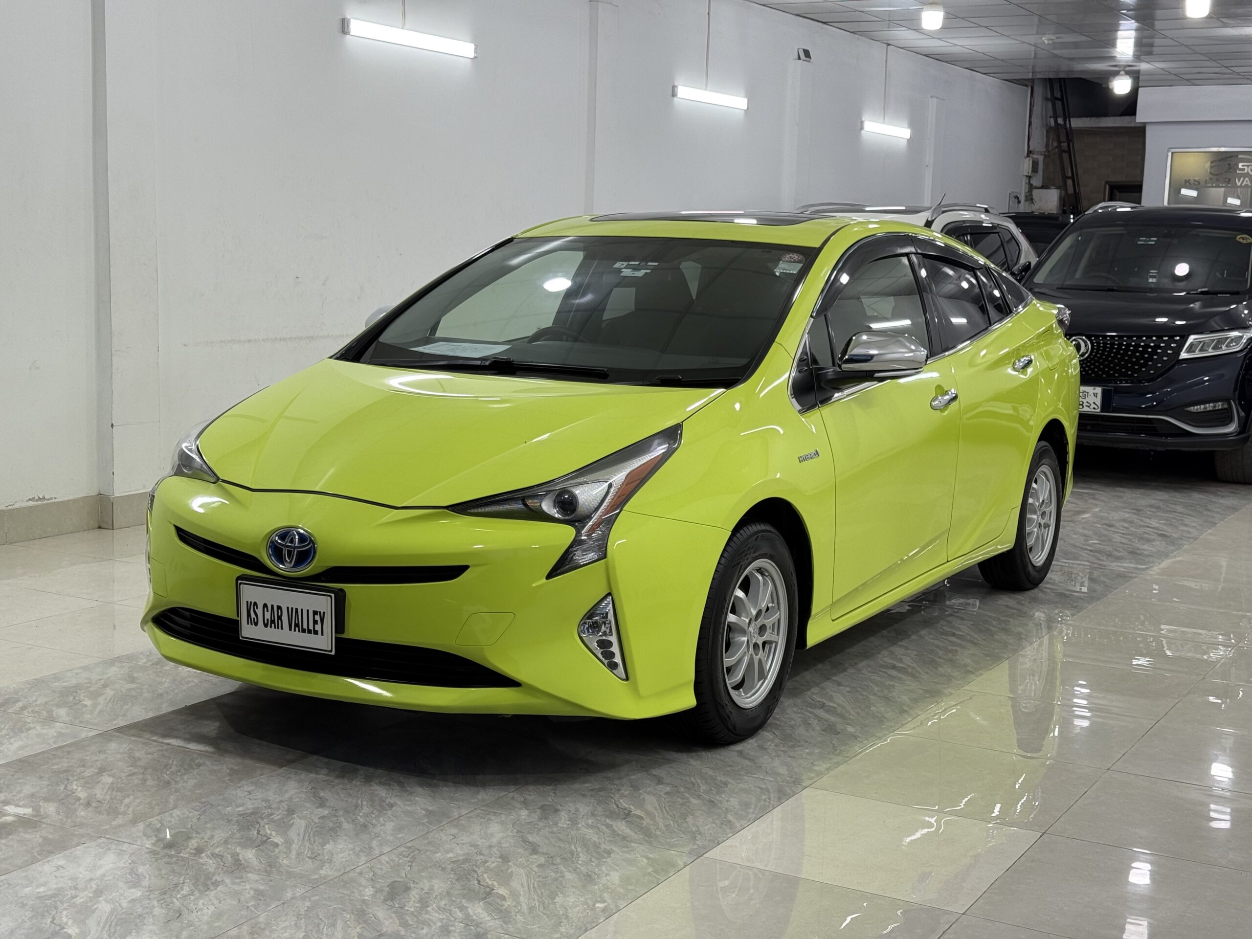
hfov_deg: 39.7
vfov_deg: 30.3
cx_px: 626
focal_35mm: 48
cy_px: 470
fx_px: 1736
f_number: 1.78
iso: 50
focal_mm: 6.76
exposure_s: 1/100
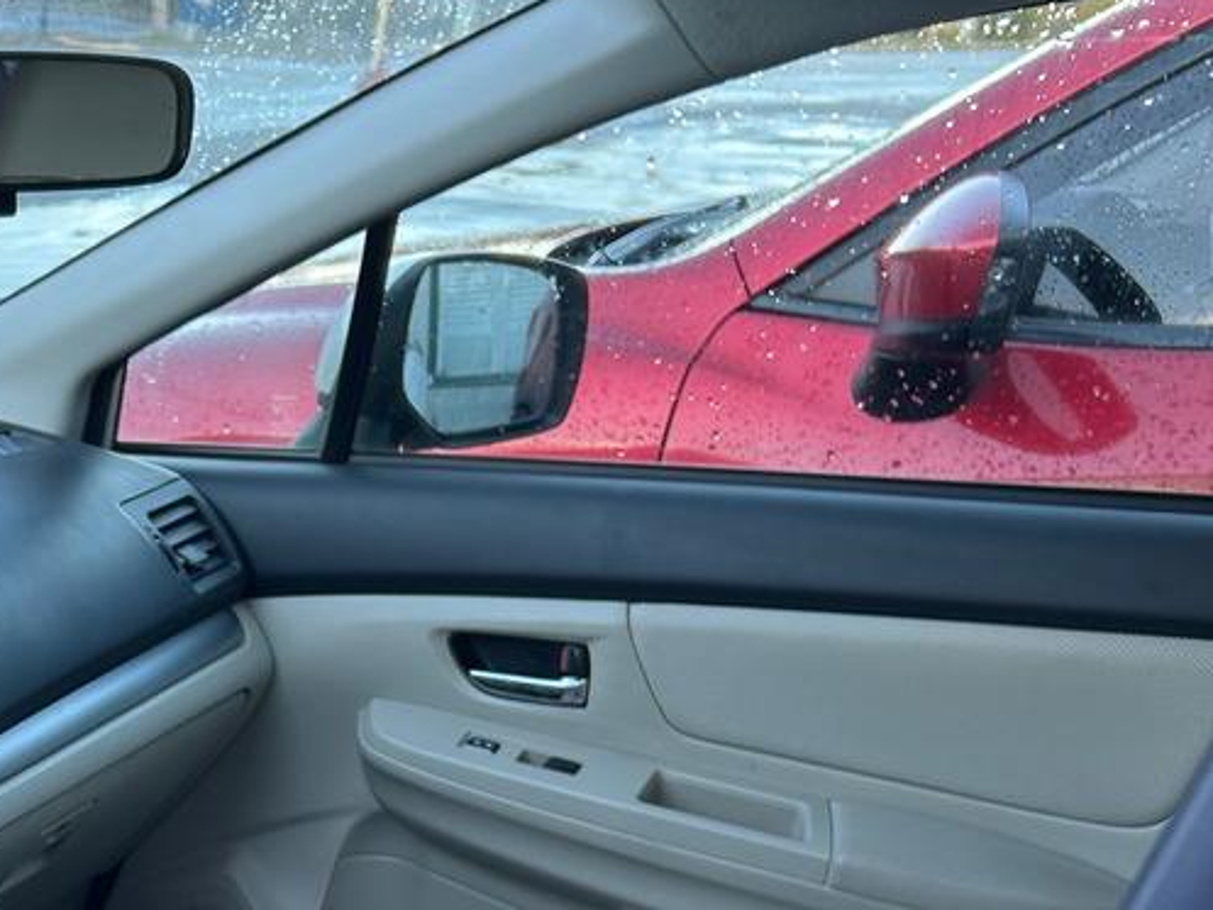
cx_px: -56
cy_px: 949
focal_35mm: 67
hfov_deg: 27.0
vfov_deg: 21.1
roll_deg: -3.8
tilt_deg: -24.8
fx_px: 2348
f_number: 1.5
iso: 32
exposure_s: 1/141
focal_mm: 5.7
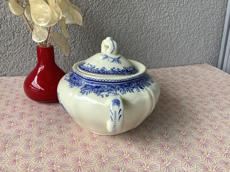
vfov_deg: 45.4
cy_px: 86
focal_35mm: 31
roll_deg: -0.5
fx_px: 206
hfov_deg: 58.4
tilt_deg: -18.1
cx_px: 115
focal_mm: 3.3
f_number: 2.4
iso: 100
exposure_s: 1/120
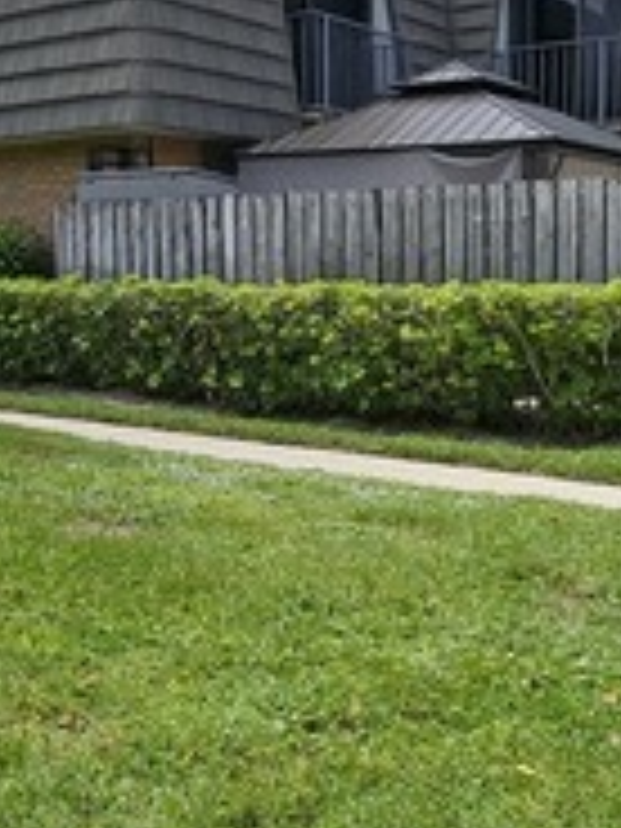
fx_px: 1124
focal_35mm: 47
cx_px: 252
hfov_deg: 30.8
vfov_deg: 40.4
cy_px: 371
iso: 32
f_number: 2.2
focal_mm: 1.74
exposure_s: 1/1645
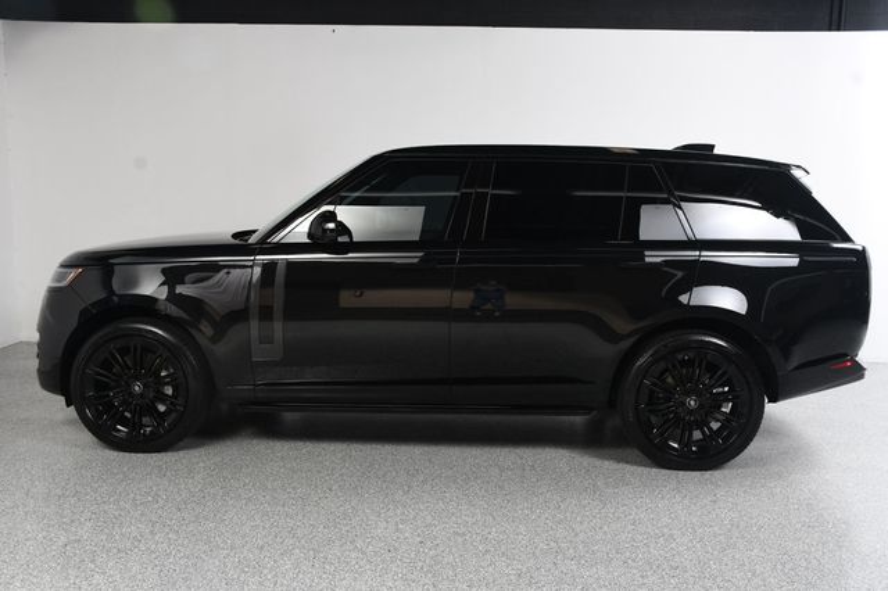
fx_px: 838
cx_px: 444
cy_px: 296
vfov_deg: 38.8
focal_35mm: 34
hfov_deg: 55.8
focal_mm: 23
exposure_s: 1/160
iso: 100
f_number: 8
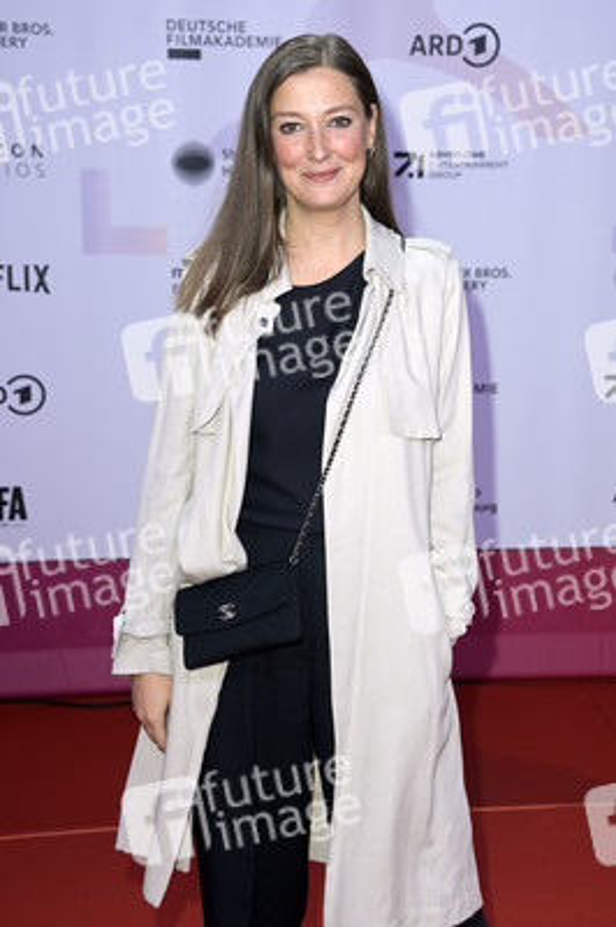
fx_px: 1491
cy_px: 464
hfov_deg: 23.3
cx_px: 308
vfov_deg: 34.5
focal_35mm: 58
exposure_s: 1/250
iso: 400
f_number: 5.6
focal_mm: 58
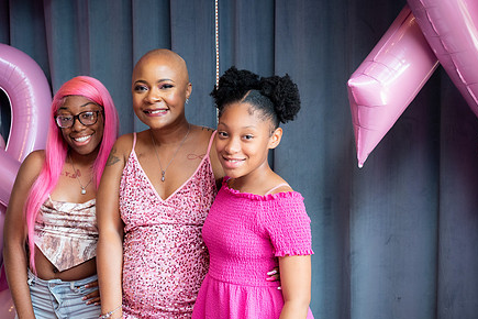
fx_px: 743
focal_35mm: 56
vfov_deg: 24.1
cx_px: 187
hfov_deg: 35.5
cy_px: 195
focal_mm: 42
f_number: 4.5
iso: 1600
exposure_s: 1/200
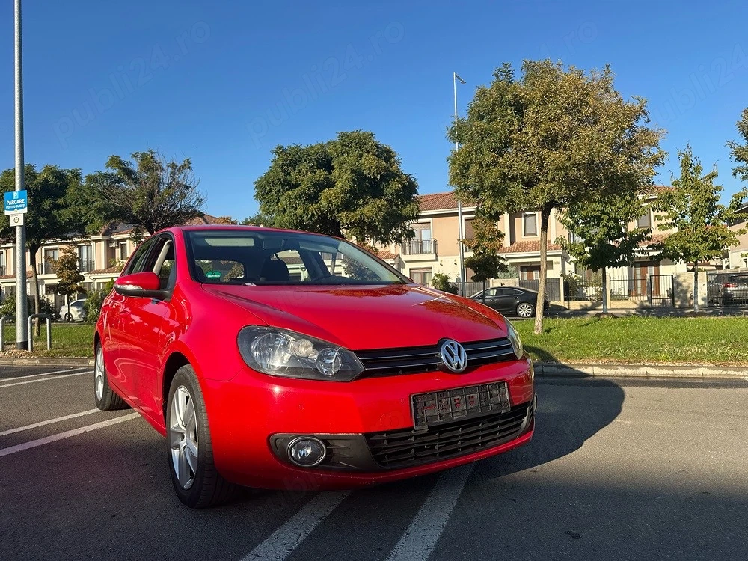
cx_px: 374
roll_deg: +1.4
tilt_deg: +1.4
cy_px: 280
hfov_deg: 71.6
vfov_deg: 56.8
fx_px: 519
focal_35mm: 24
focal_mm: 6.86
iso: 80
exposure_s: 1/2660
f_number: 1.78
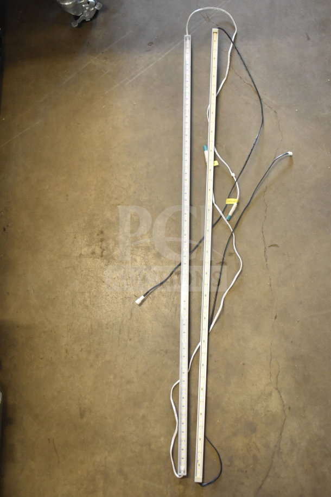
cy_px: 248
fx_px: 517
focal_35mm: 38
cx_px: 166
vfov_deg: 51.3
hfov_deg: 35.5
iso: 1800
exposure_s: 1/40
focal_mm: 25
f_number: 4
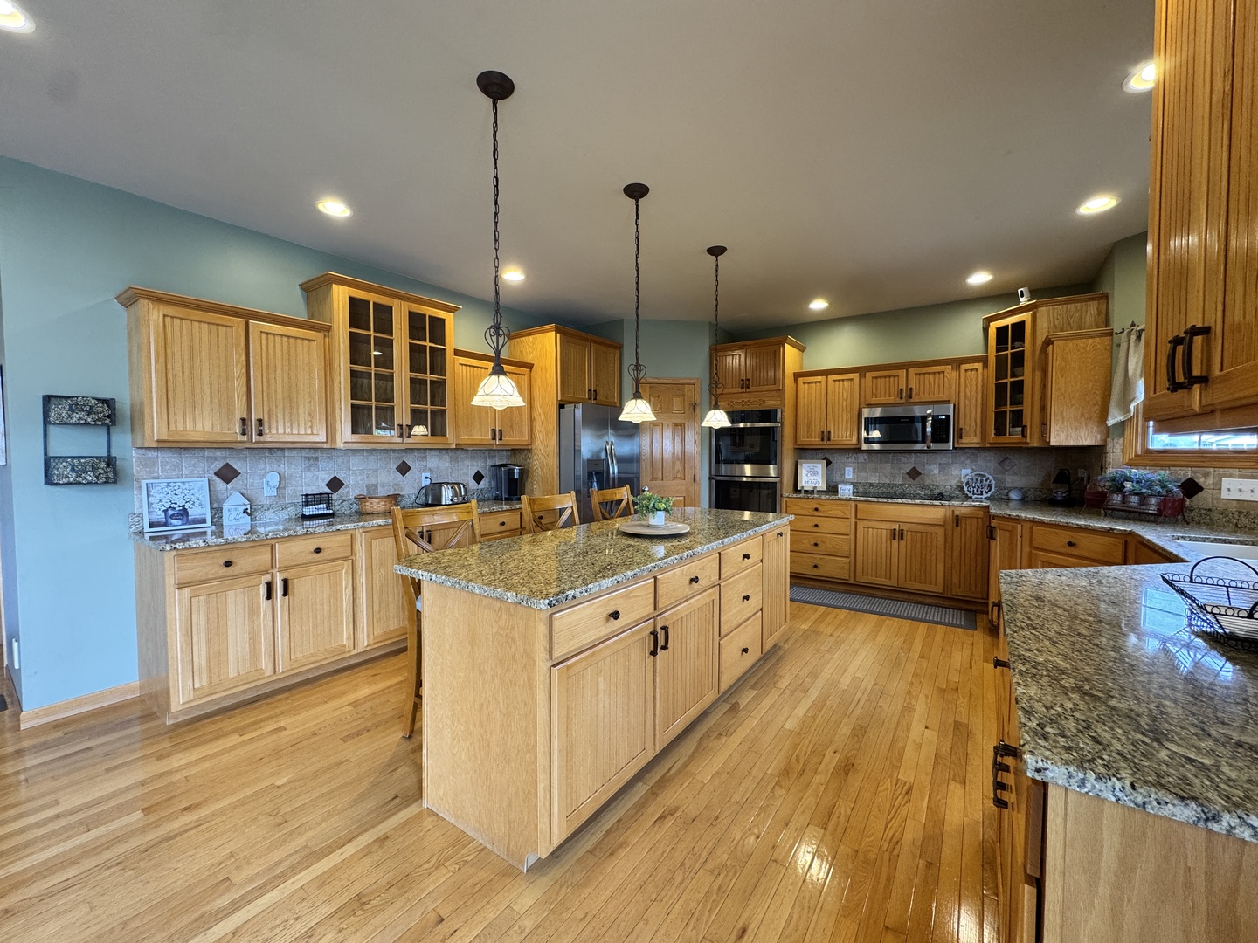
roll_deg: -0.2
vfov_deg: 85.7
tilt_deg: -2.4
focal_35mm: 14
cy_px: 472
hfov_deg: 102.1
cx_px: 629
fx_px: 509
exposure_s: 1/60
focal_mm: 2.22
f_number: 2.2
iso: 160
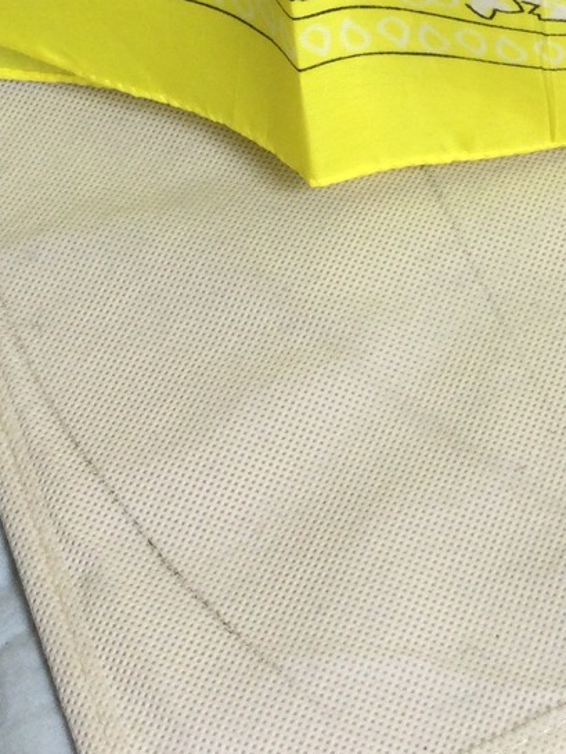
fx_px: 1983
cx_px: 519
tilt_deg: -41.2
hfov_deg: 16.0
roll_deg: +1.3
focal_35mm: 91
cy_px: -220
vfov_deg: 19.8
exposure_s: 1/50
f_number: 2.4
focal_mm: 3.3
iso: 25
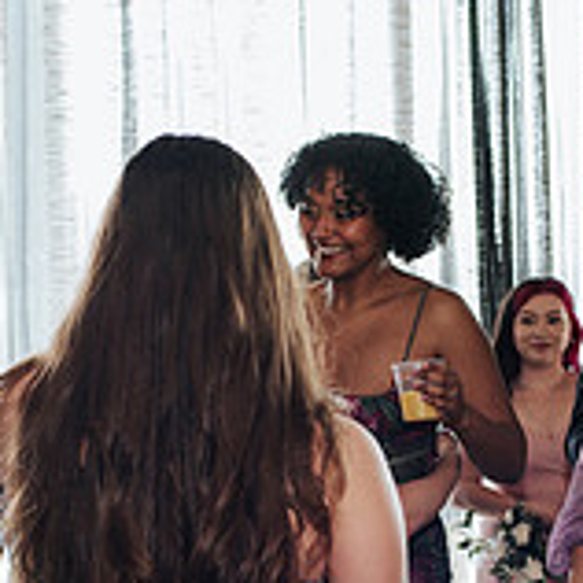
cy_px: 535
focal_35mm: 109
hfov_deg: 16.0
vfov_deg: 15.8
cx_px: 376
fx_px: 2077
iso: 1000
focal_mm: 35
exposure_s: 1/200
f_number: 3.5
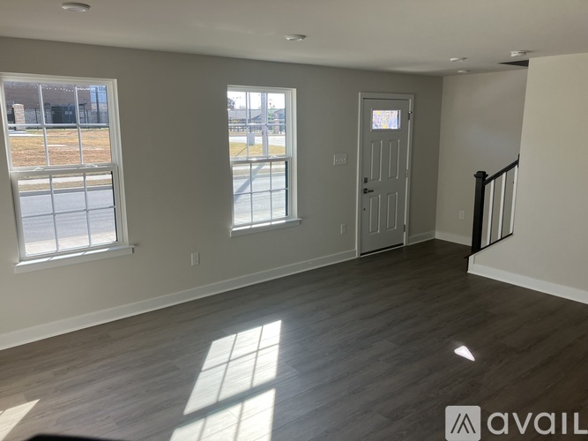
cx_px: 294
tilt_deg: -11.0
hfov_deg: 63.5
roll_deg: +1.0
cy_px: 220
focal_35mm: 28
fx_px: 476
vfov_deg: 49.7
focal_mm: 3.99
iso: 32
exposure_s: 1/172
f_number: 1.8
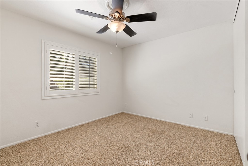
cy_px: 83
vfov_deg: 73.8
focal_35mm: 16
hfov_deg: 96.7
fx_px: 110
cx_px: 124
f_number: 9
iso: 320
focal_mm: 16
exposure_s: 1/25
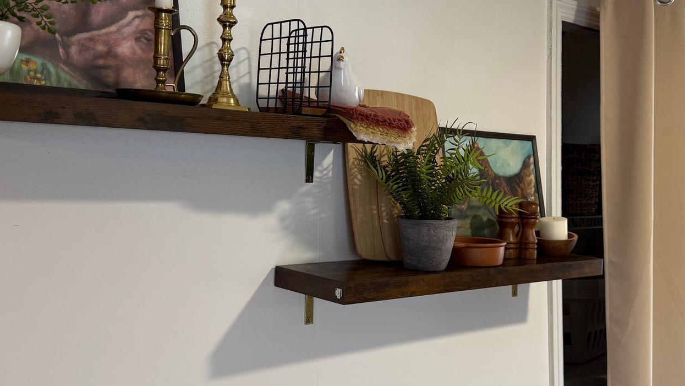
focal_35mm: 43
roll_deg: +0.1
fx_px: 781
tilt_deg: +1.1
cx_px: 393
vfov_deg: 27.7
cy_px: 171
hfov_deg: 47.2
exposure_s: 1/60
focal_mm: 6.76
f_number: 1.78
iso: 200
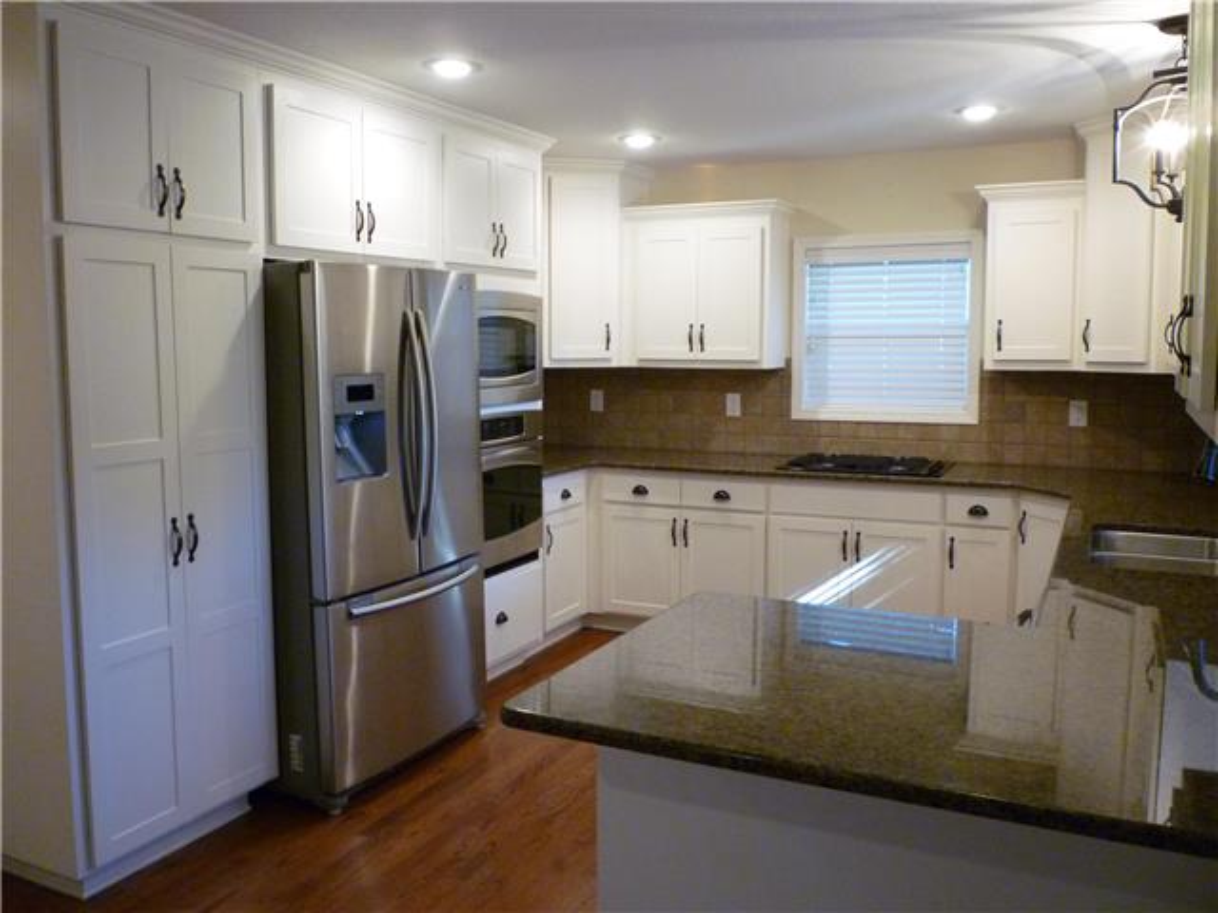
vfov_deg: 48.2
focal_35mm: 29
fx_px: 1020
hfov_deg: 61.7
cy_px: 456
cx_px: 609
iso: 400
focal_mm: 5.2
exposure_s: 1/25
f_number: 3.3
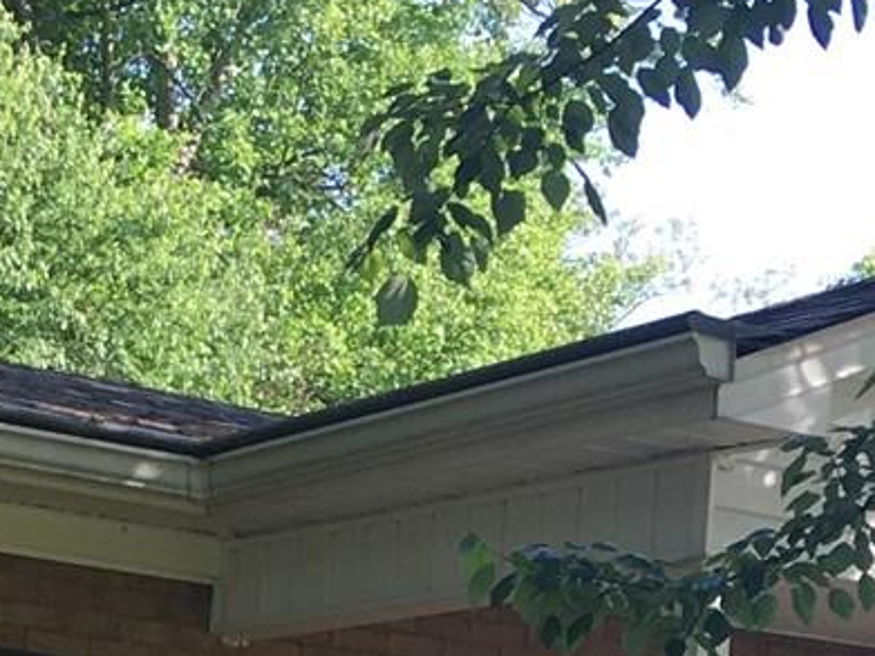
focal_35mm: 152
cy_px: 1366
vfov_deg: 9.1
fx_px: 3841
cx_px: -195
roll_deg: -1.3
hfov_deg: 12.7
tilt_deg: -0.9
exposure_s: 1/226
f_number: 2.2
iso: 25
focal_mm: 4.15
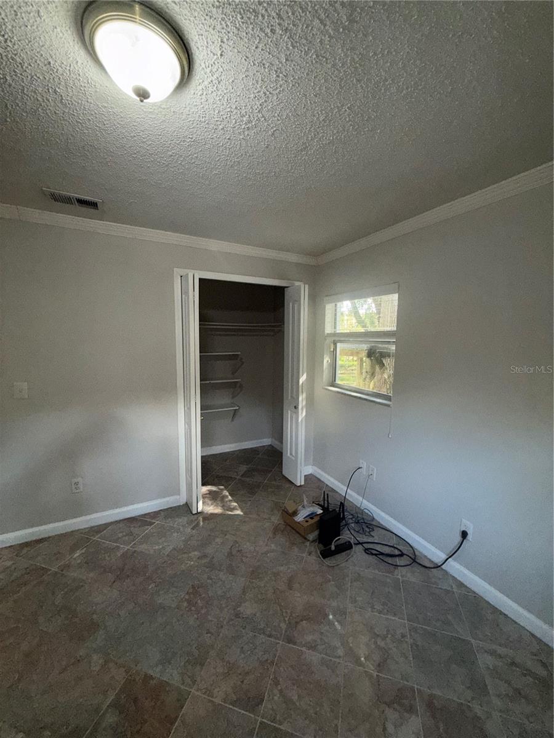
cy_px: 369
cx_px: 277
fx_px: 299
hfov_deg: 85.7
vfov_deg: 102.1
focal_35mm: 14
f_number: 2.2
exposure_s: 1/120
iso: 125
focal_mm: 2.22
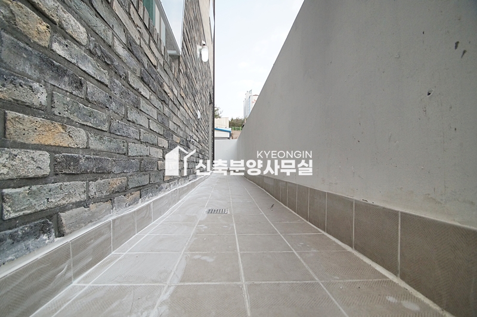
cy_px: 158
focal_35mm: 15
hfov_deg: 100.4
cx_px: 238
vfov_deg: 77.2
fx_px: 199
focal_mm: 10
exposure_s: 1/1600
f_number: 4
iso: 800
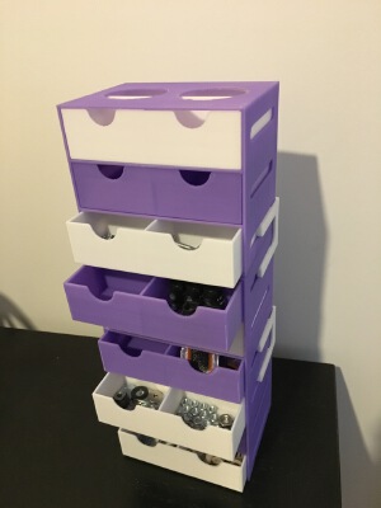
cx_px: 190
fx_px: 426
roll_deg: +2.8
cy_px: 254
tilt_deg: -29.4
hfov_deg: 48.2
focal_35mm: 29
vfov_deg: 61.7
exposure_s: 1/17
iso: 320
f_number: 2.2
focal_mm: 4.15
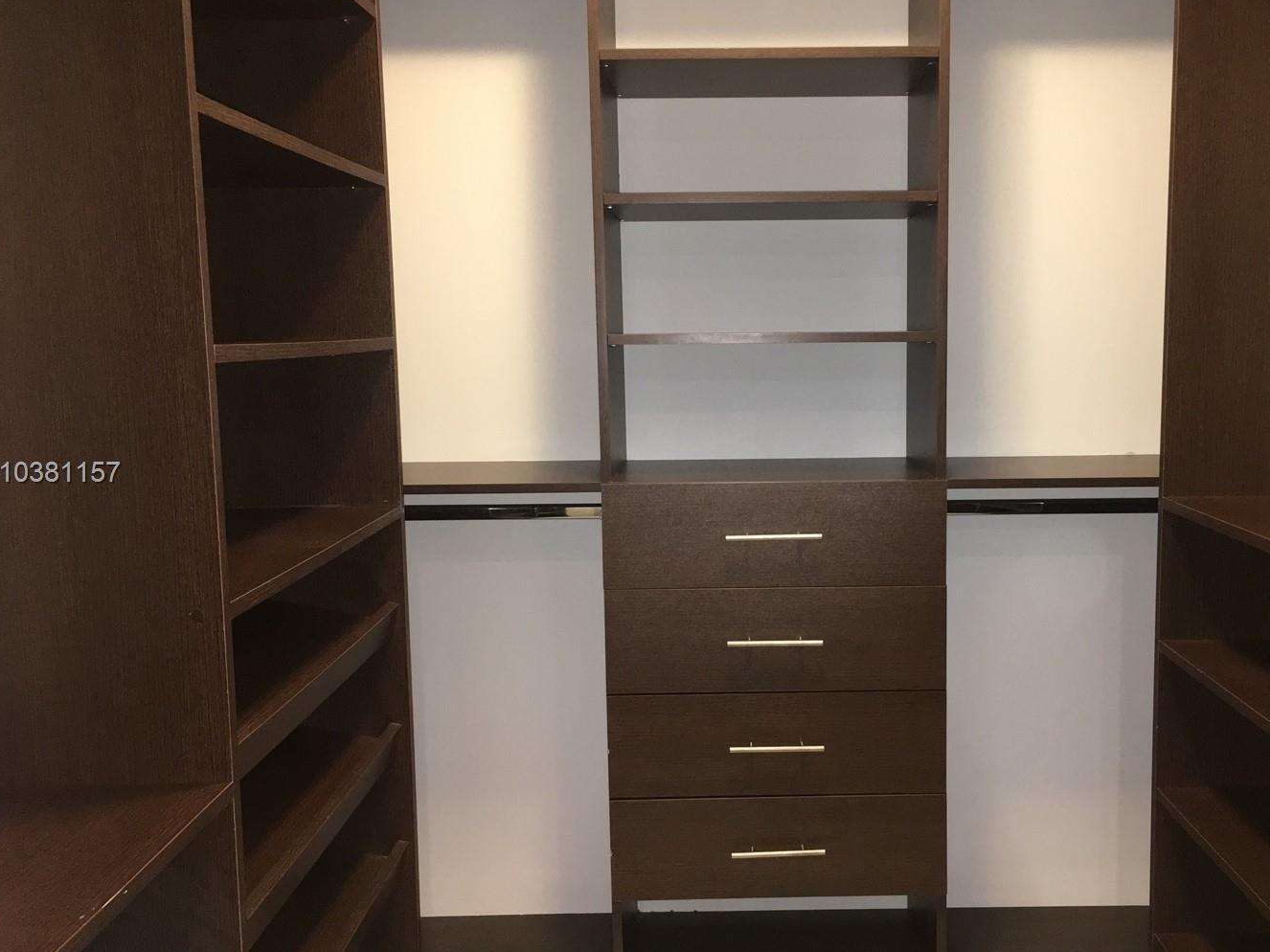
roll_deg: +1.6
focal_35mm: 35
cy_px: 474
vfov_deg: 40.7
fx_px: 1284
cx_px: 741
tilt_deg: -5.8
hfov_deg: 52.4
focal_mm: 4.15
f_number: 2.2
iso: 160
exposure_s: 1/17
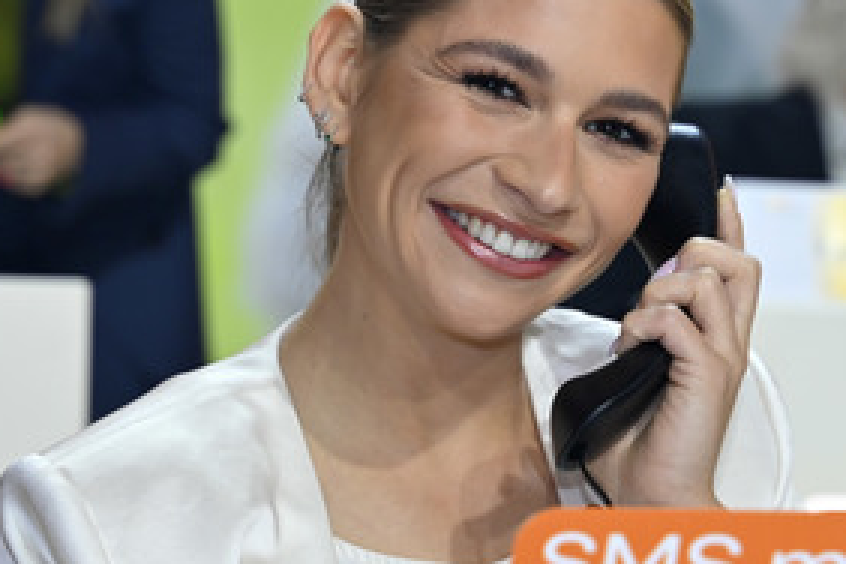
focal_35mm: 120
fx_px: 2820
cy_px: 255
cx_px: 536
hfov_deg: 17.0
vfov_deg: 11.4
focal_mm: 75
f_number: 4
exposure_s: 1/200
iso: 1000
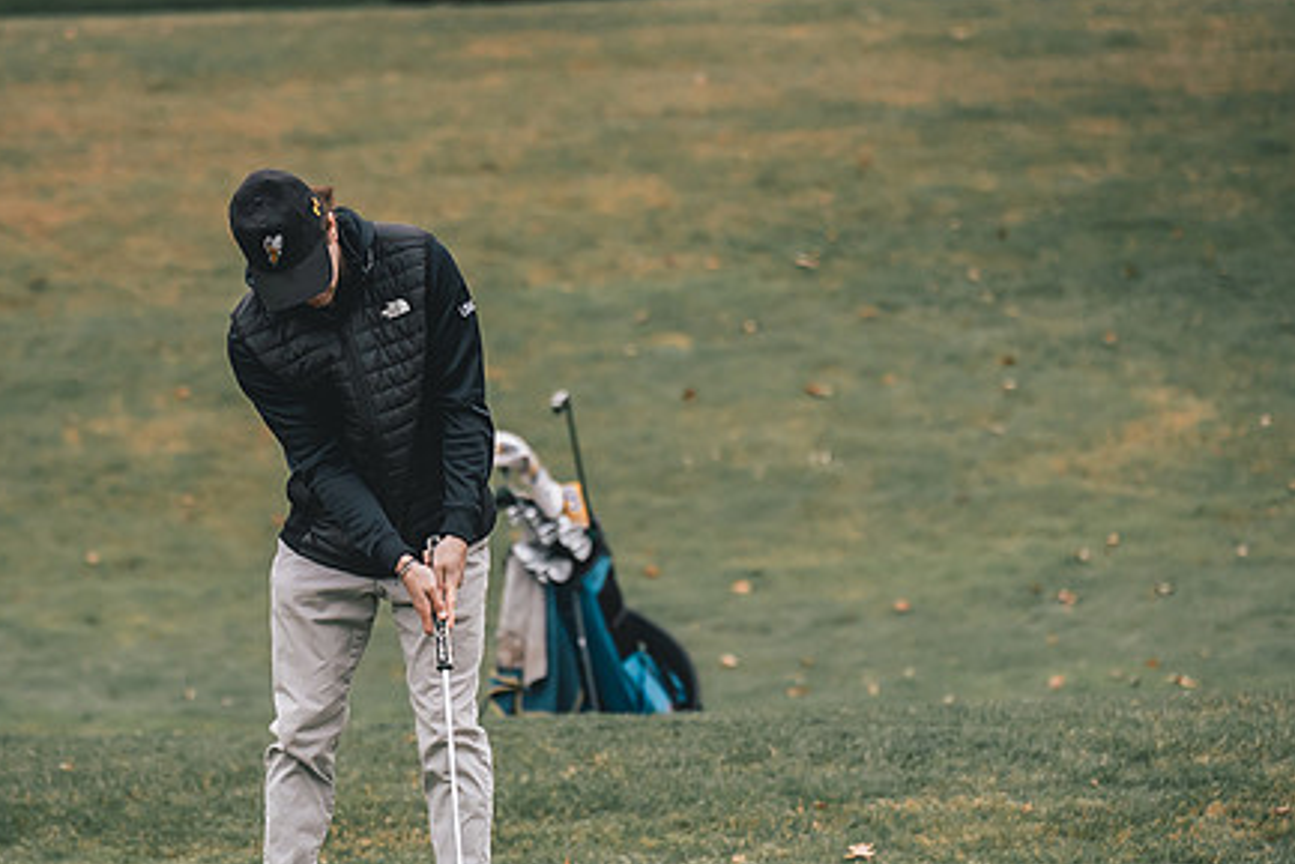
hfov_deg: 5.8
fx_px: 12846
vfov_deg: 3.9
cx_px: 489
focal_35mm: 357
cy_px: 596
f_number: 2.8
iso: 640
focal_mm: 150
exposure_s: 1/3200
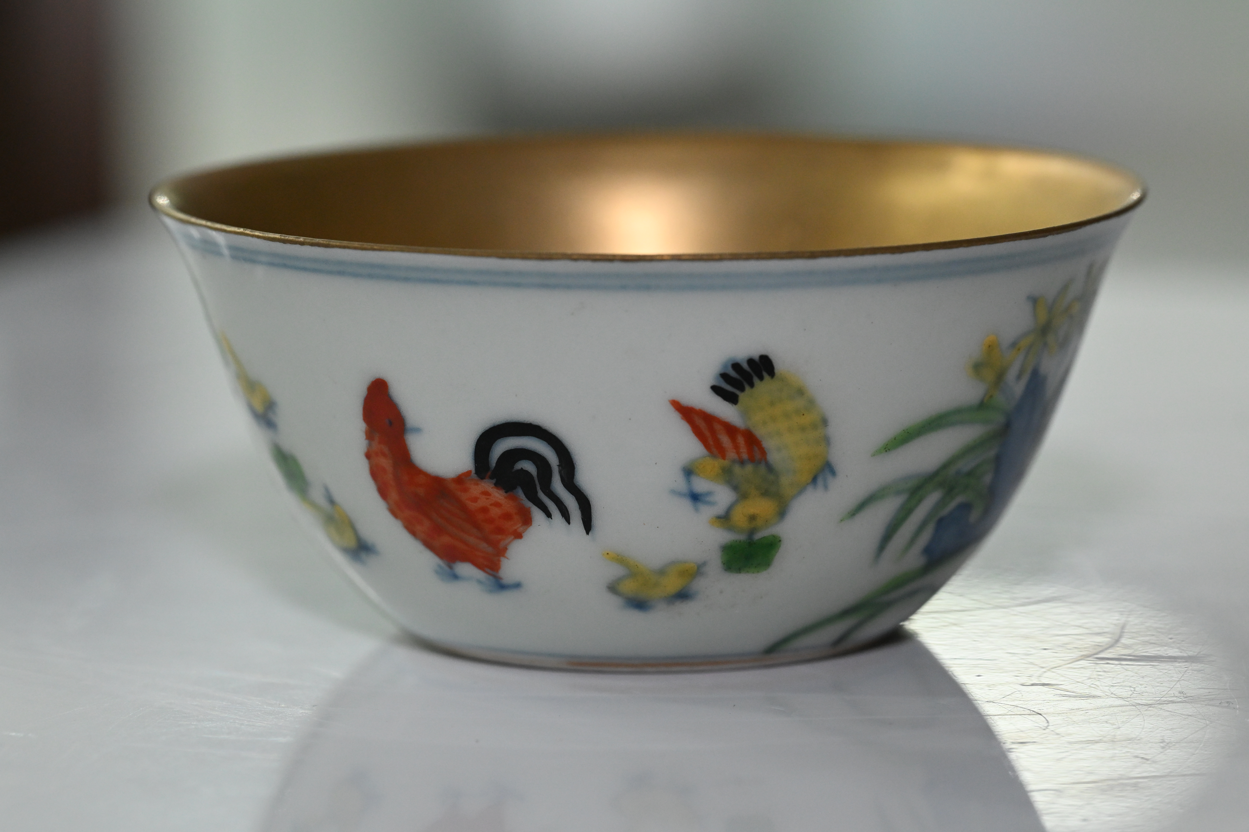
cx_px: 624
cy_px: 416
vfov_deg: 8.7
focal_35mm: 158
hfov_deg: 13.0
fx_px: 5464
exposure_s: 1/60
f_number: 8
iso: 1600
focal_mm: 105
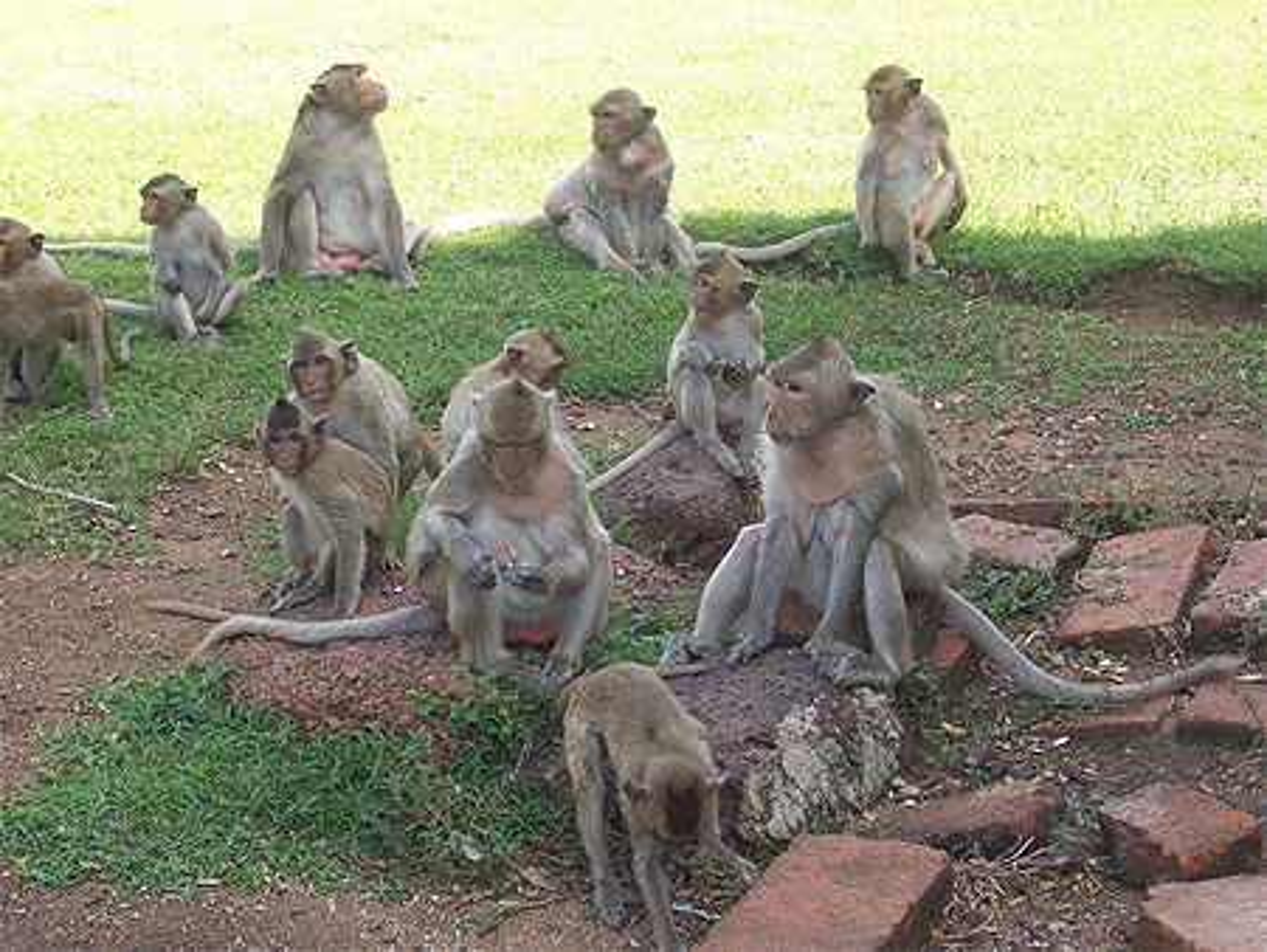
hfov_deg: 22.5
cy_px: 476
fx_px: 3186
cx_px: 634
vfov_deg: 17.0
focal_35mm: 87
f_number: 4.3
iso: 80
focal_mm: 14.5
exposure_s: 1/100
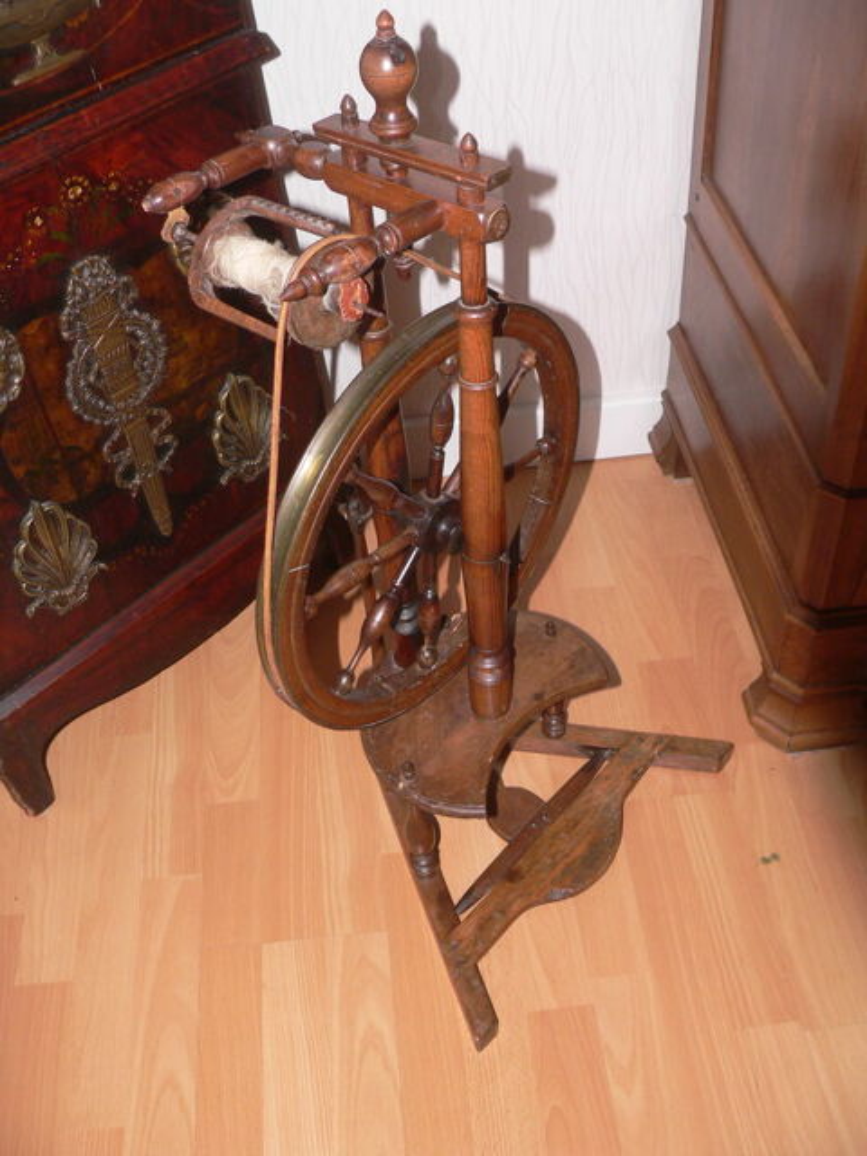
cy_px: 578
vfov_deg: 51.4
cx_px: 434
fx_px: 1202
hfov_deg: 39.7
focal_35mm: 36
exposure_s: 1/60
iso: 100
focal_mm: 6
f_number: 2.8
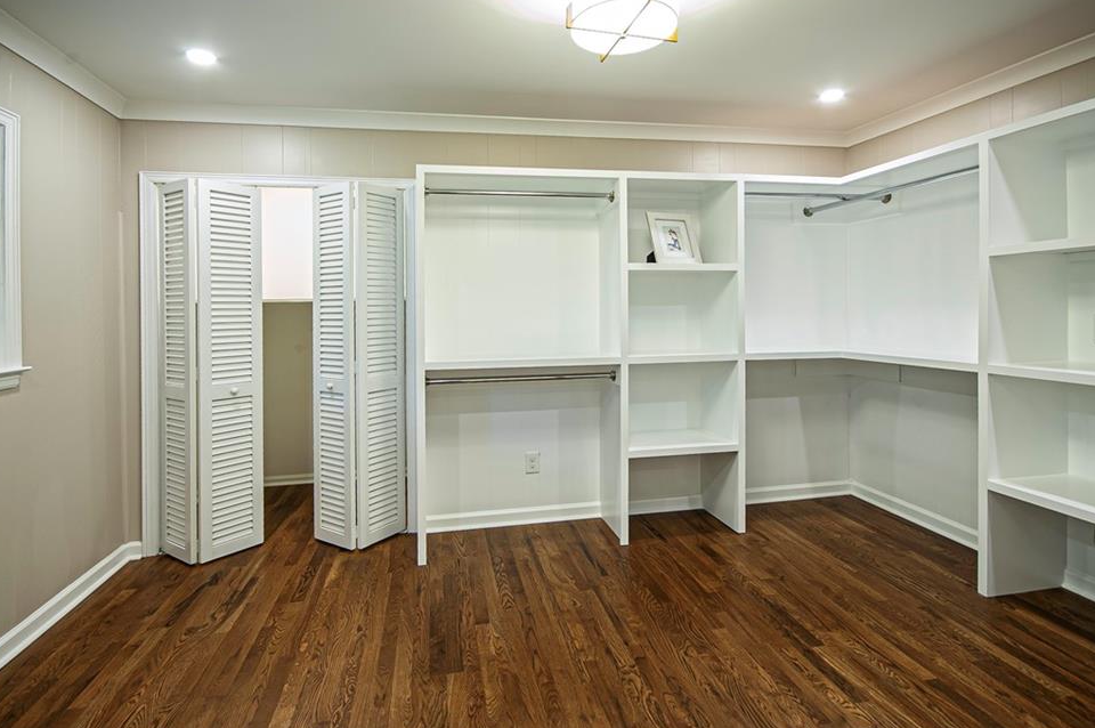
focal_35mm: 16
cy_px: 379
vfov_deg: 73.6
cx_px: 532
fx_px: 486
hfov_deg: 96.8
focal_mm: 10
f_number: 8
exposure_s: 1/2
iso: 200
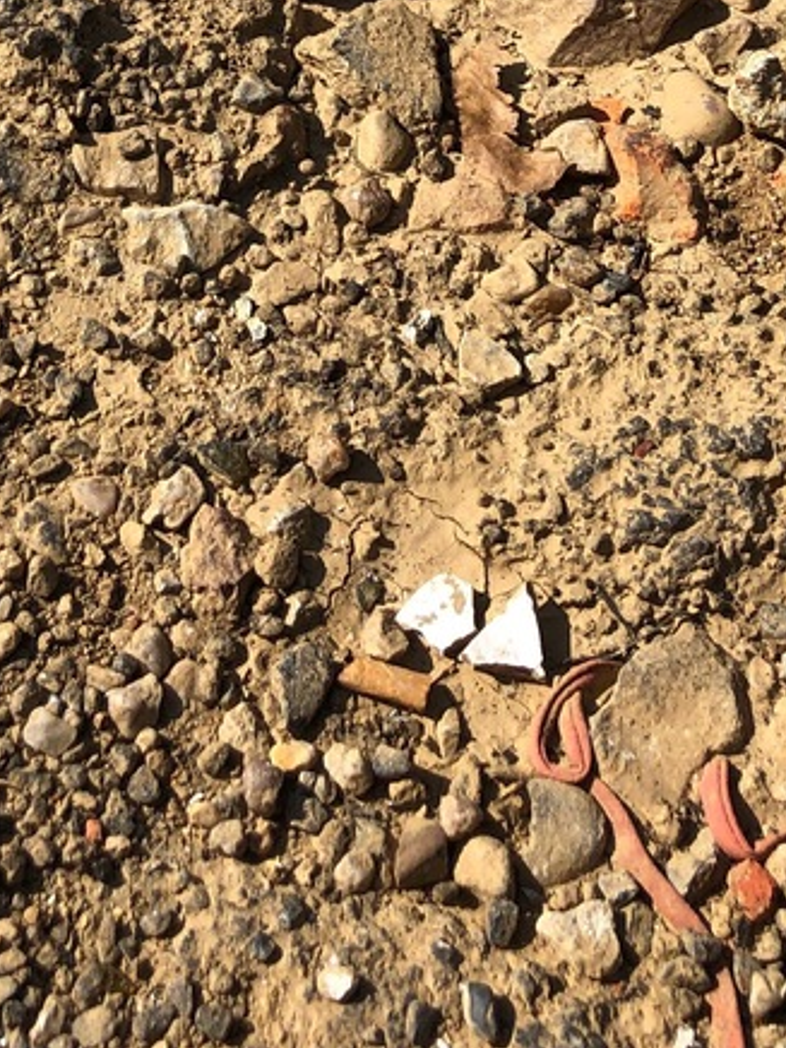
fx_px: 2331
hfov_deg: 19.1
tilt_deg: -44.0
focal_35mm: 77
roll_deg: -1.6
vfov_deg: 22.2
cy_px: -392
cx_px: 240
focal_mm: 3.99
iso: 20
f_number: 1.8
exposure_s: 1/2183
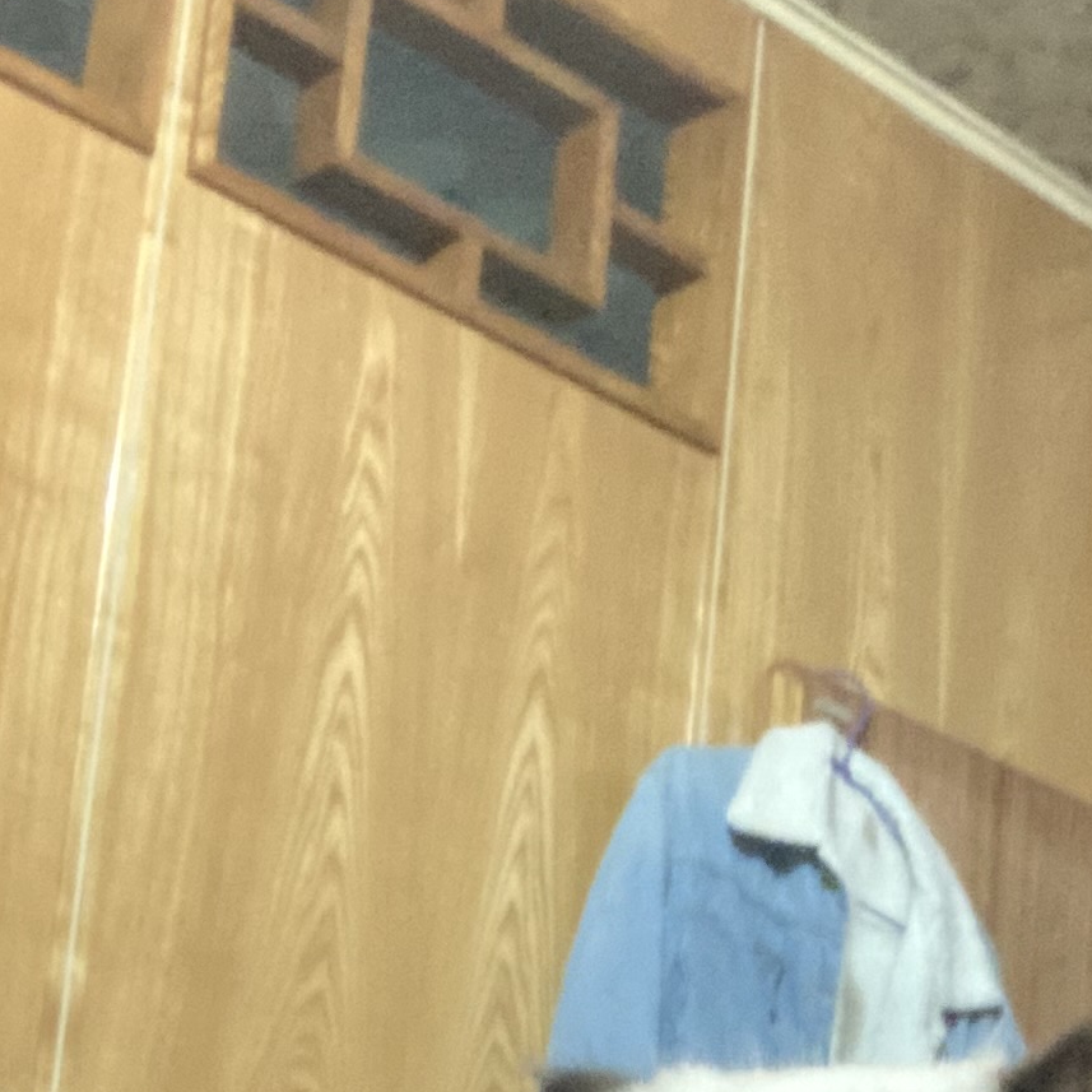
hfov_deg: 16.3
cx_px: 1334
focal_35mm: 102
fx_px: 3640
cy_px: 1217
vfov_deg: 16.5
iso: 1250
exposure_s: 1/15
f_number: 2.2
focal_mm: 2.87
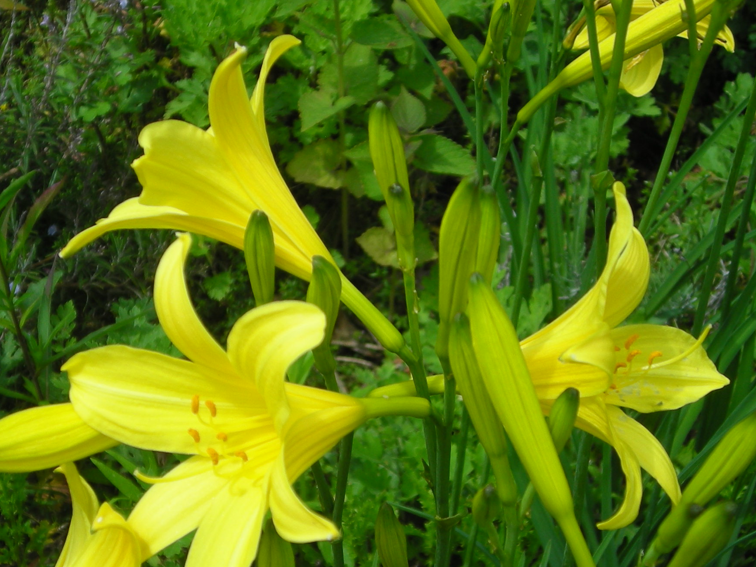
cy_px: 330
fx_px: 1442
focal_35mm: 66
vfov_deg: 22.2
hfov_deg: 29.3
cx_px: 314
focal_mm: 6.8
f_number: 6.6
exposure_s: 1/173
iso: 50
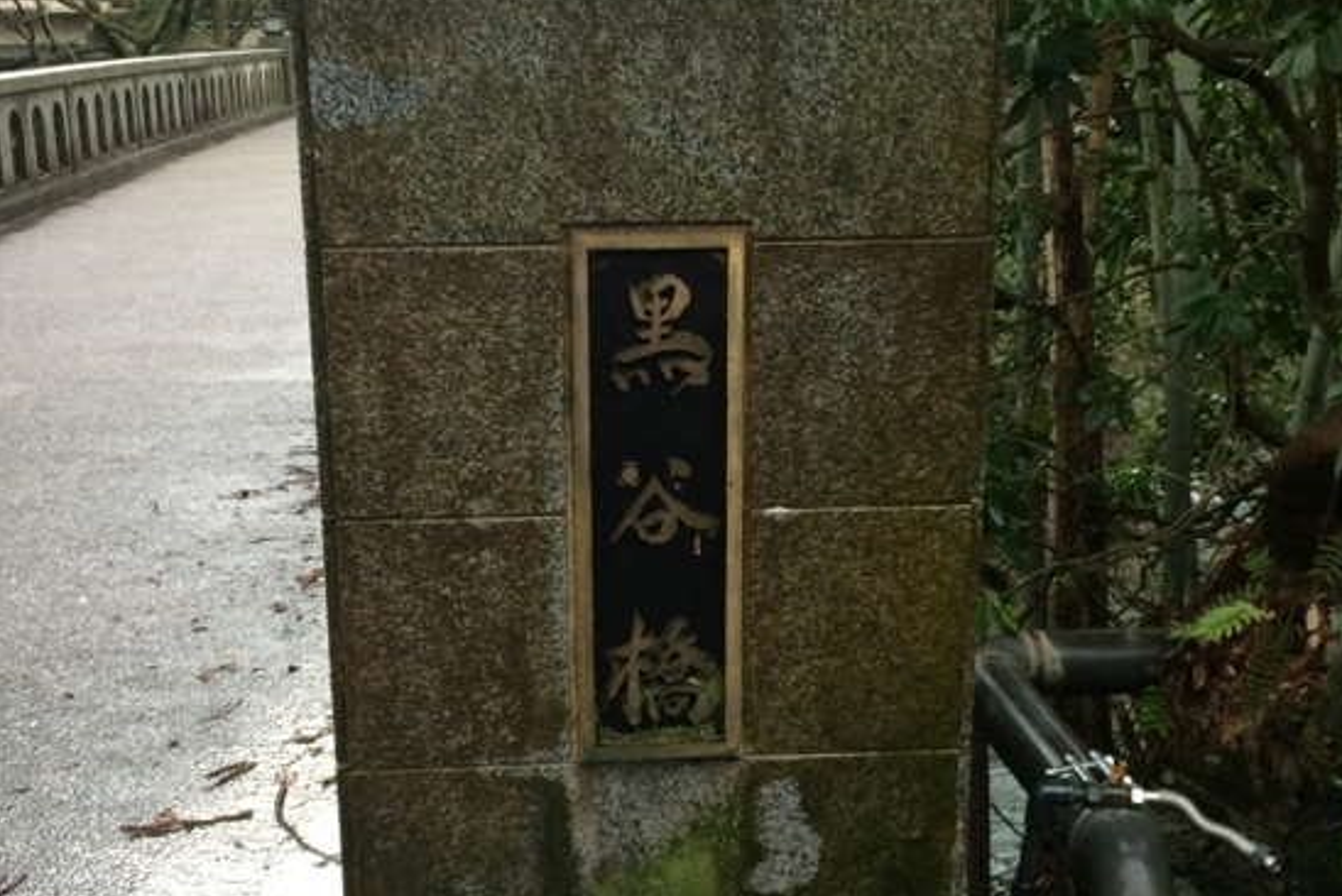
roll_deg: +1.7
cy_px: 490
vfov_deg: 30.5
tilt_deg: -16.4
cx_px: 651
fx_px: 1641
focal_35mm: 44
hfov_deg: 44.5
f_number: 2.2
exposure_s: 1/30
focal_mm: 4.15
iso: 80
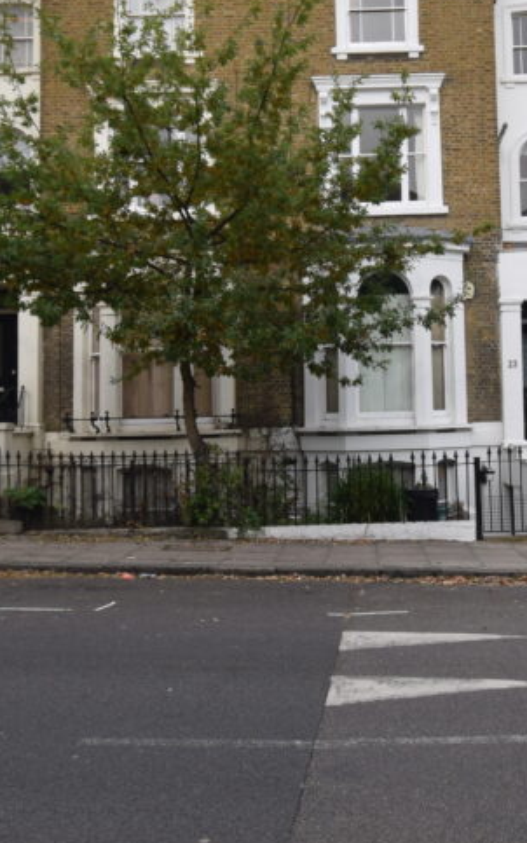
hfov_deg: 33.1
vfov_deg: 51.2
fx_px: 873
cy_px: 339
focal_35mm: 38
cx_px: 375
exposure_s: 1/250
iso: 250
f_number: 8
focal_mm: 10
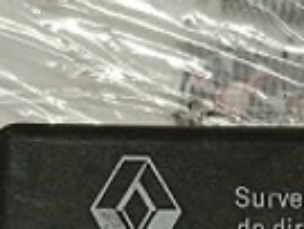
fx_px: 1453
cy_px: 462
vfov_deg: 8.6
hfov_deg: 11.8
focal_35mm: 165
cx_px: 339
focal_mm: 3.96
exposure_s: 1/33.3
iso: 273
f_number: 1.8
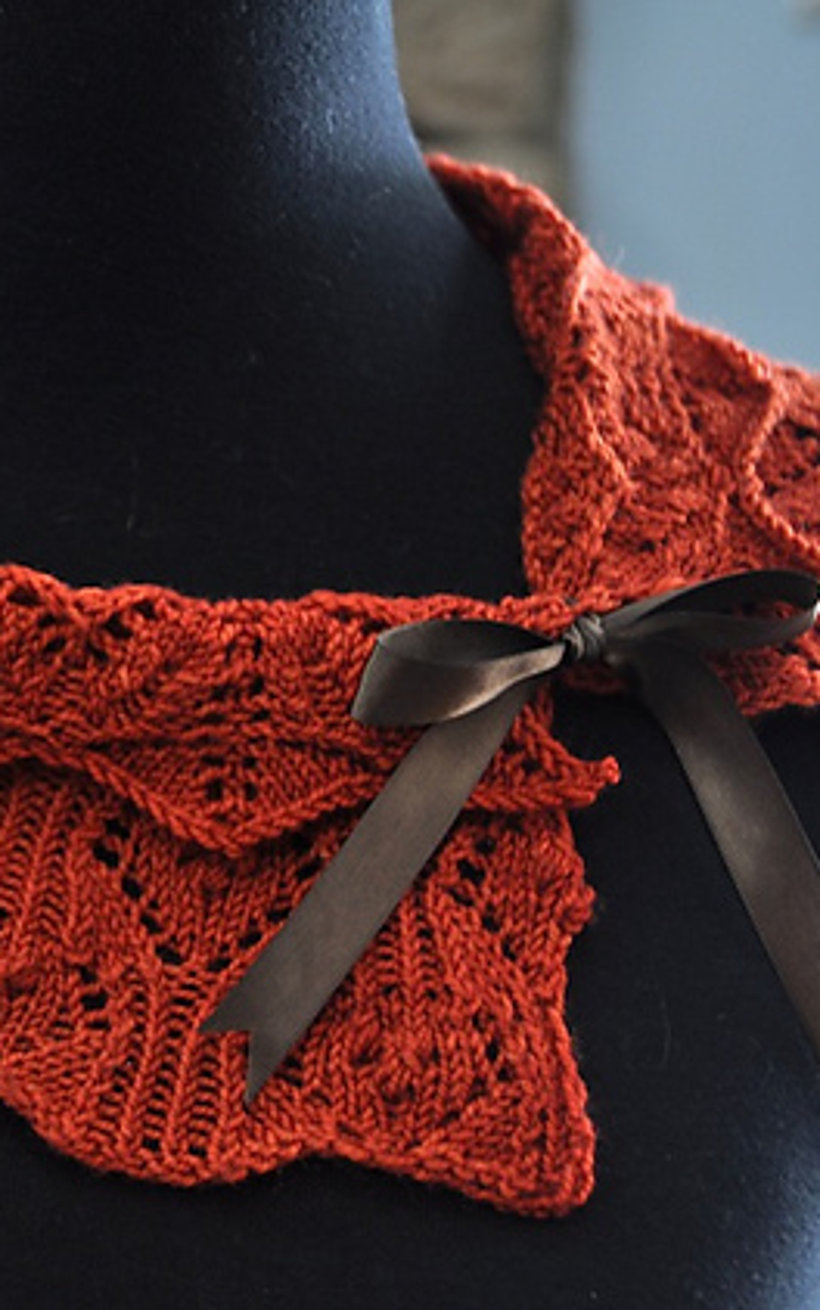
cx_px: 146
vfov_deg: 23.5
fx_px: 3144
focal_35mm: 88
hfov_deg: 14.8
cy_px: 653
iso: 320
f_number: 3.2
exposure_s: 1/25
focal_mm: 38
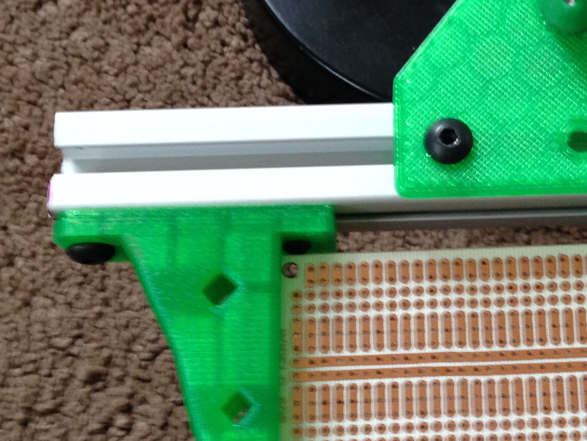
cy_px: 162
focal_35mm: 84
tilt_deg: -59.0
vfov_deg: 17.5
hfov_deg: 23.0
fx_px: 1425
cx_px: 459
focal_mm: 4.12
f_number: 2.4
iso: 125
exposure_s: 1/20
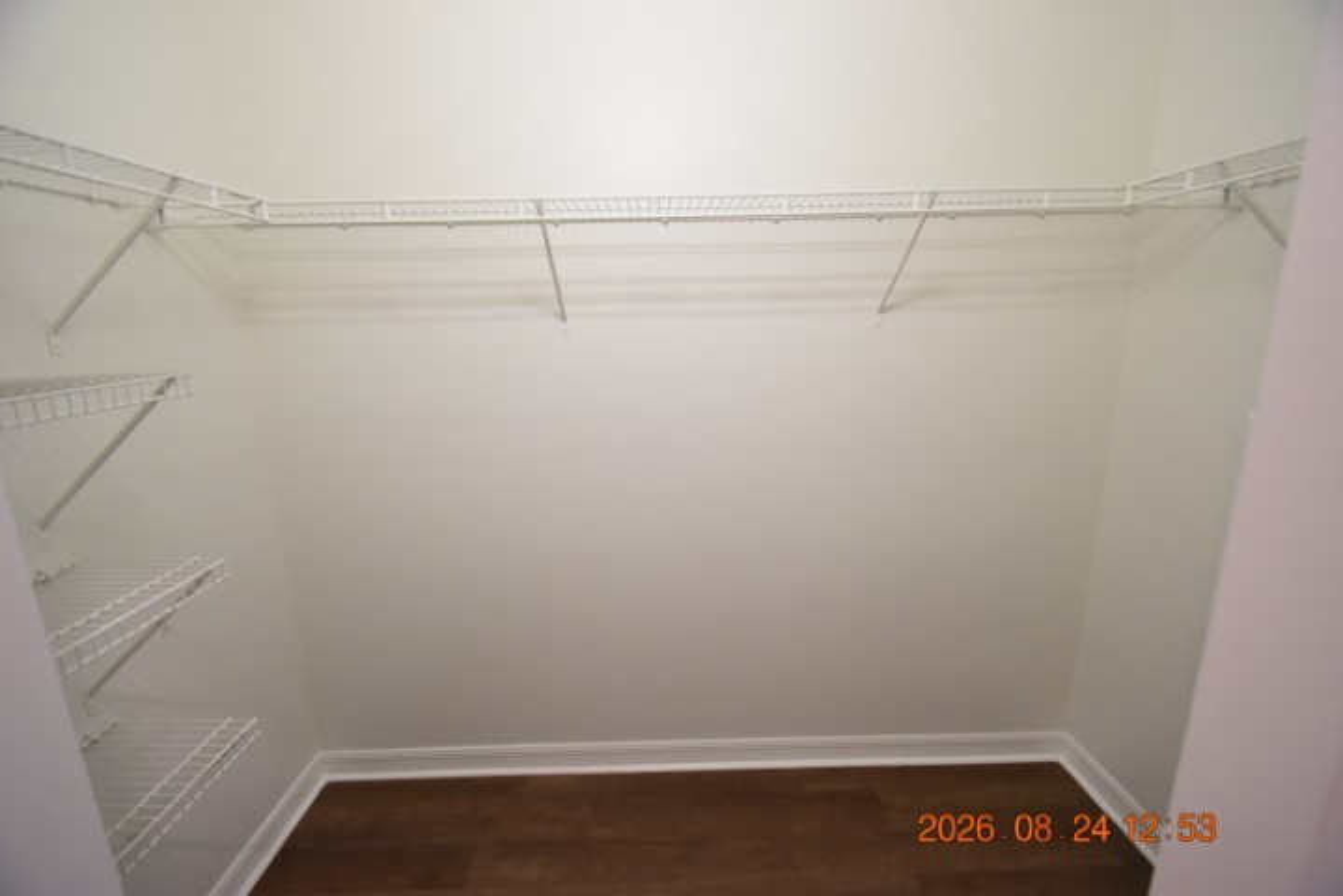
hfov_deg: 100.4
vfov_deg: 77.3
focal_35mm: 15
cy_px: 448
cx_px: 672
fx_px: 560
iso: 1600
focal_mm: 10
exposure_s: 1/60
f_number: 3.5
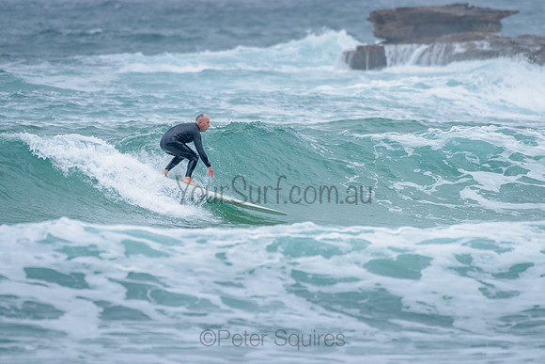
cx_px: 247
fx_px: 9285
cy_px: 153
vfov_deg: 2.2
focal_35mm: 613
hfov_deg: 3.4
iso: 640
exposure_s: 1/1250
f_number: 5.6
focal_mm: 500
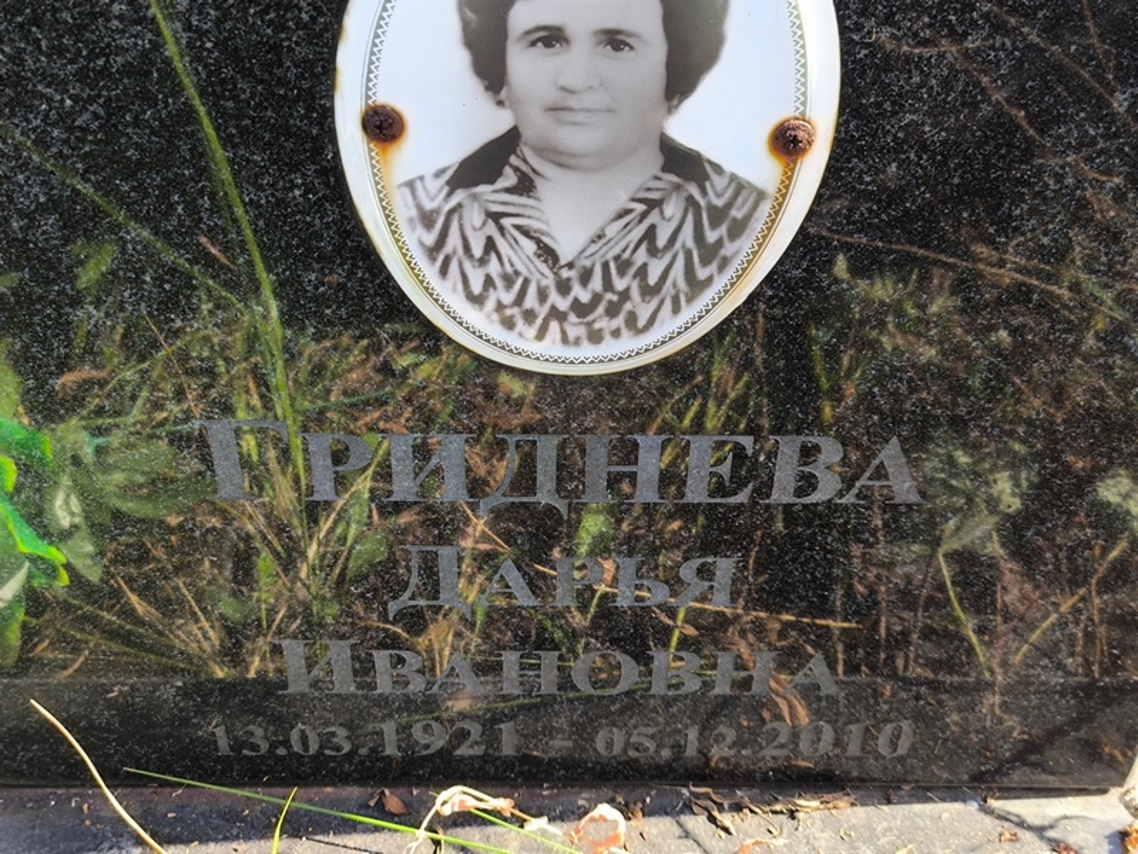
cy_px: 427
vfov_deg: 29.1
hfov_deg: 38.2
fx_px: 1644
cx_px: 569
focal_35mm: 50
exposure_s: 1/151
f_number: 1.7
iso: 50
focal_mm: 4.71
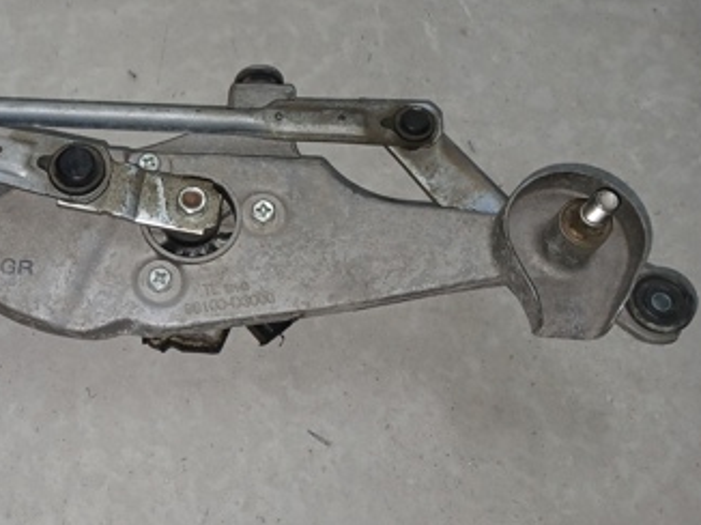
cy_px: 214
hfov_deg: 34.9
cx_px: 45
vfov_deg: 28.5
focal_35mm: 51
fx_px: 1032
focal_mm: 3.98
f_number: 1.8
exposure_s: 1/50
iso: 125
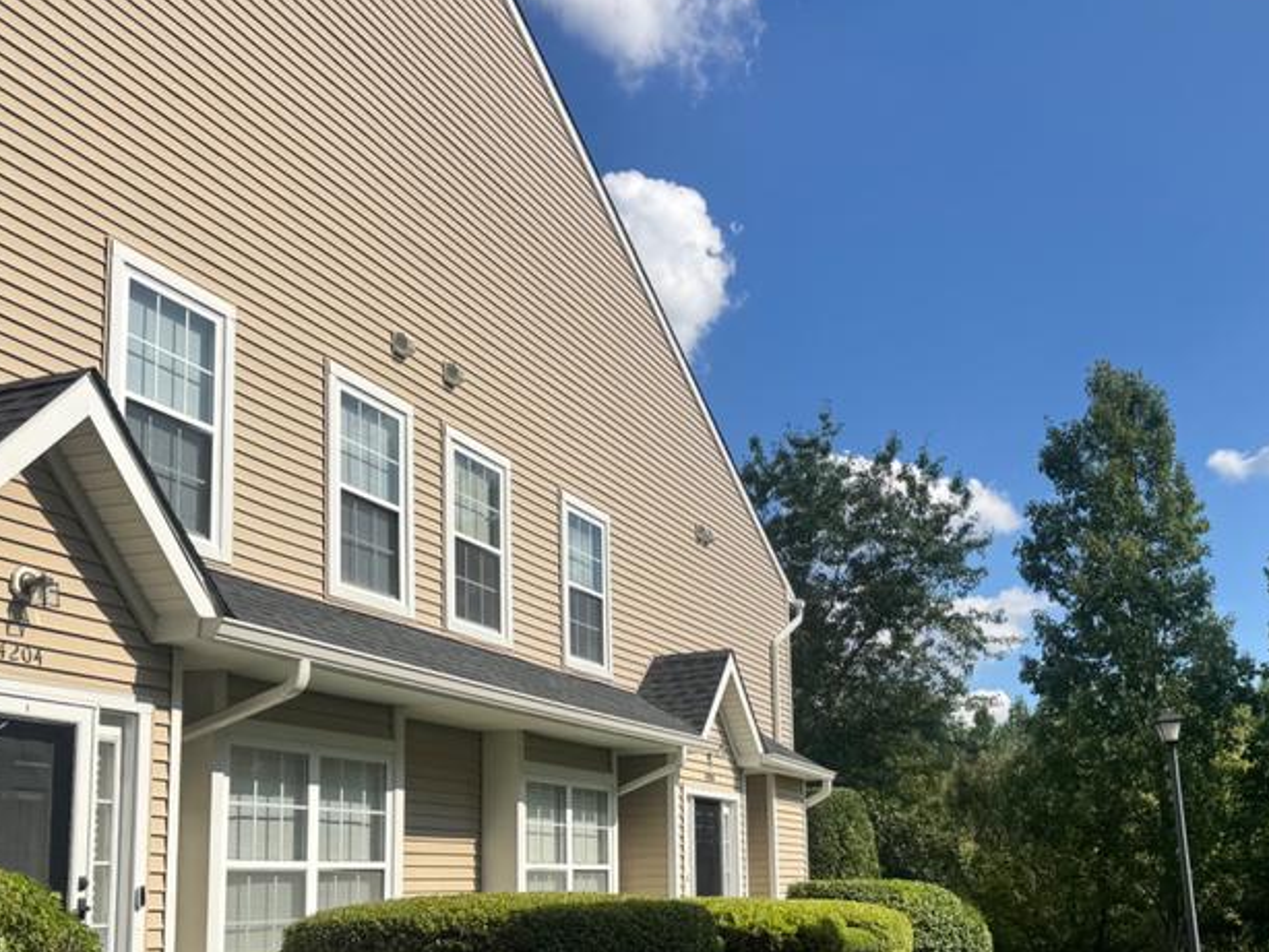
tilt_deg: +8.4
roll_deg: +2.0
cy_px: 661
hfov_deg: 46.3
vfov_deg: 35.5
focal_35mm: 40
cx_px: 812
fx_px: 1467
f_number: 1.78
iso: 80
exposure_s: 1/6410
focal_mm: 6.76
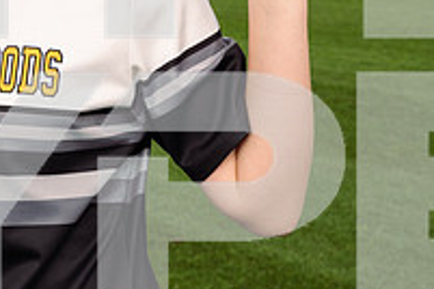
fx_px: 1495
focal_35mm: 124
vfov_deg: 10.8
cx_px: 63
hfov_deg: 16.4
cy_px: -74
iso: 125
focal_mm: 43
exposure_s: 1/200
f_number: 8
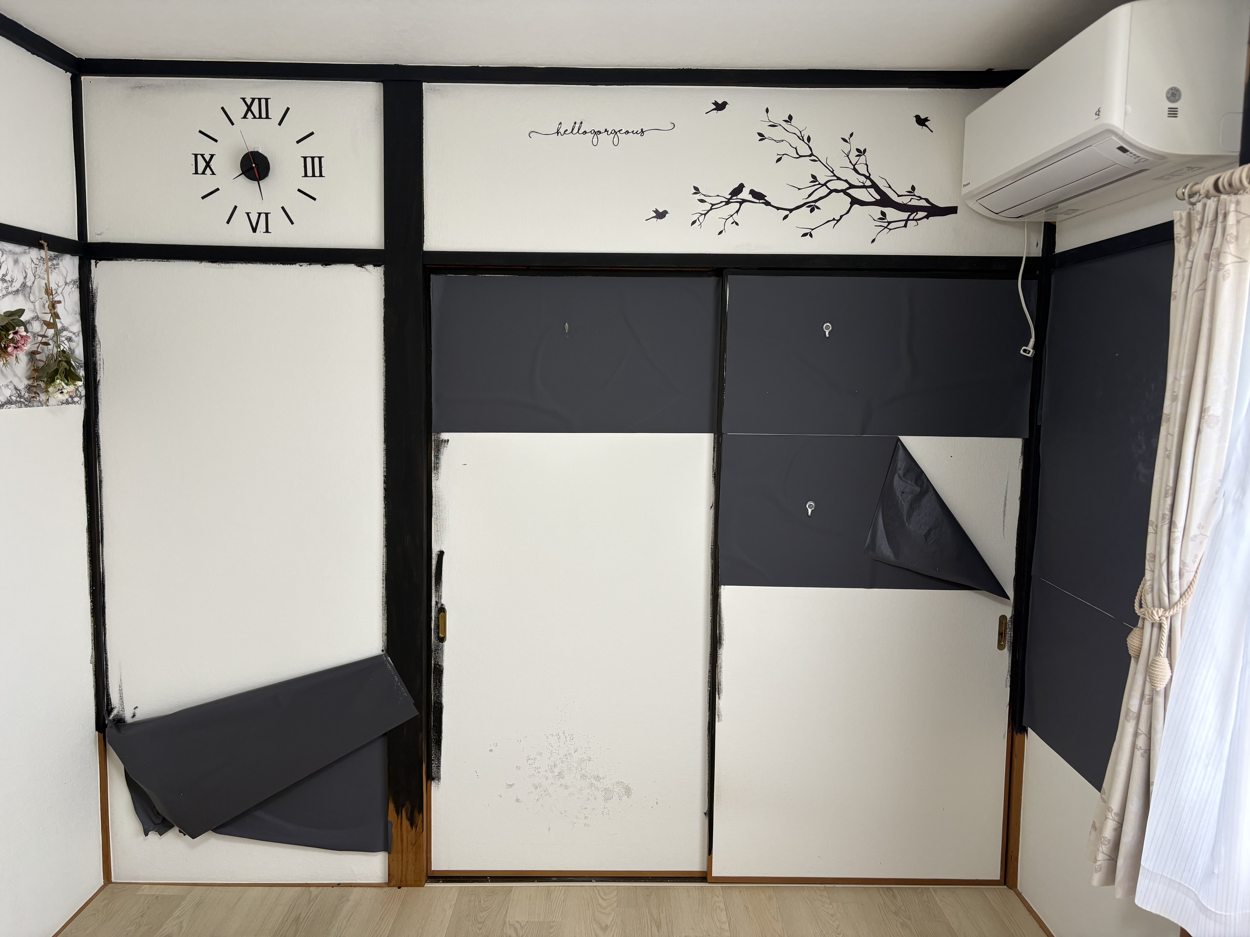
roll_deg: +0.1
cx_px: 625
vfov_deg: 53.1
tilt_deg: -5.4
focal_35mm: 26
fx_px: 939
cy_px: 468
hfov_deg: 67.3
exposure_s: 1/120
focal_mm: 5.96
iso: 100
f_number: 1.6
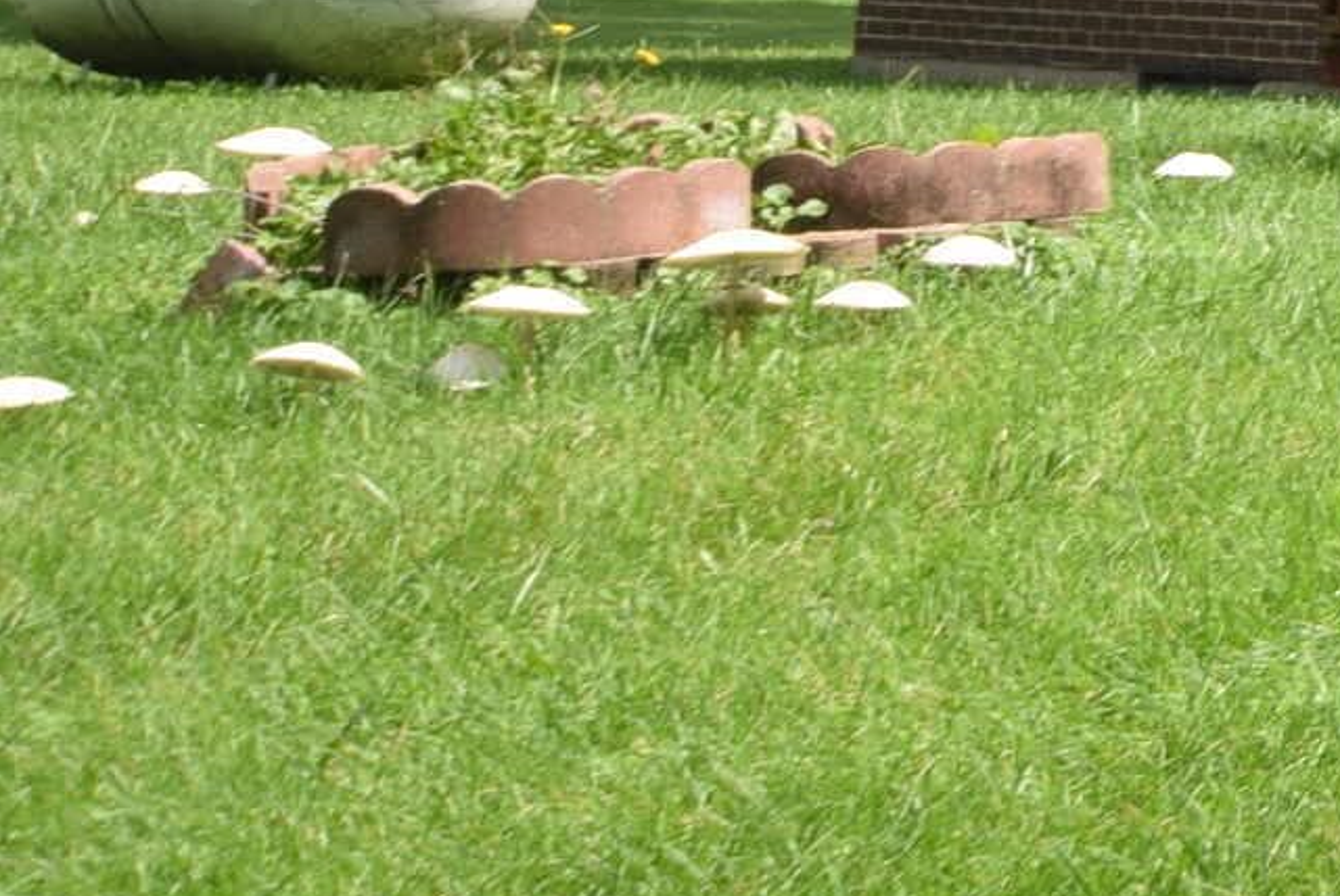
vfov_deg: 9.3
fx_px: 5217
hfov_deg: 12.1
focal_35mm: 140
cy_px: -796
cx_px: 3092
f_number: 8
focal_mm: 20
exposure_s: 1/250
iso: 250
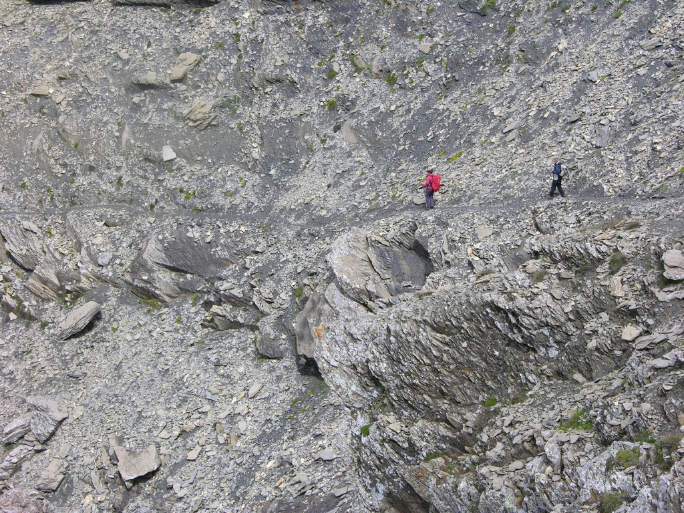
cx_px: 342
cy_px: 256
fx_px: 1620
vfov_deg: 18.0
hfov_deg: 23.8
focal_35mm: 82
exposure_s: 1/254
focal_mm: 21
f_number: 4.9
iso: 50
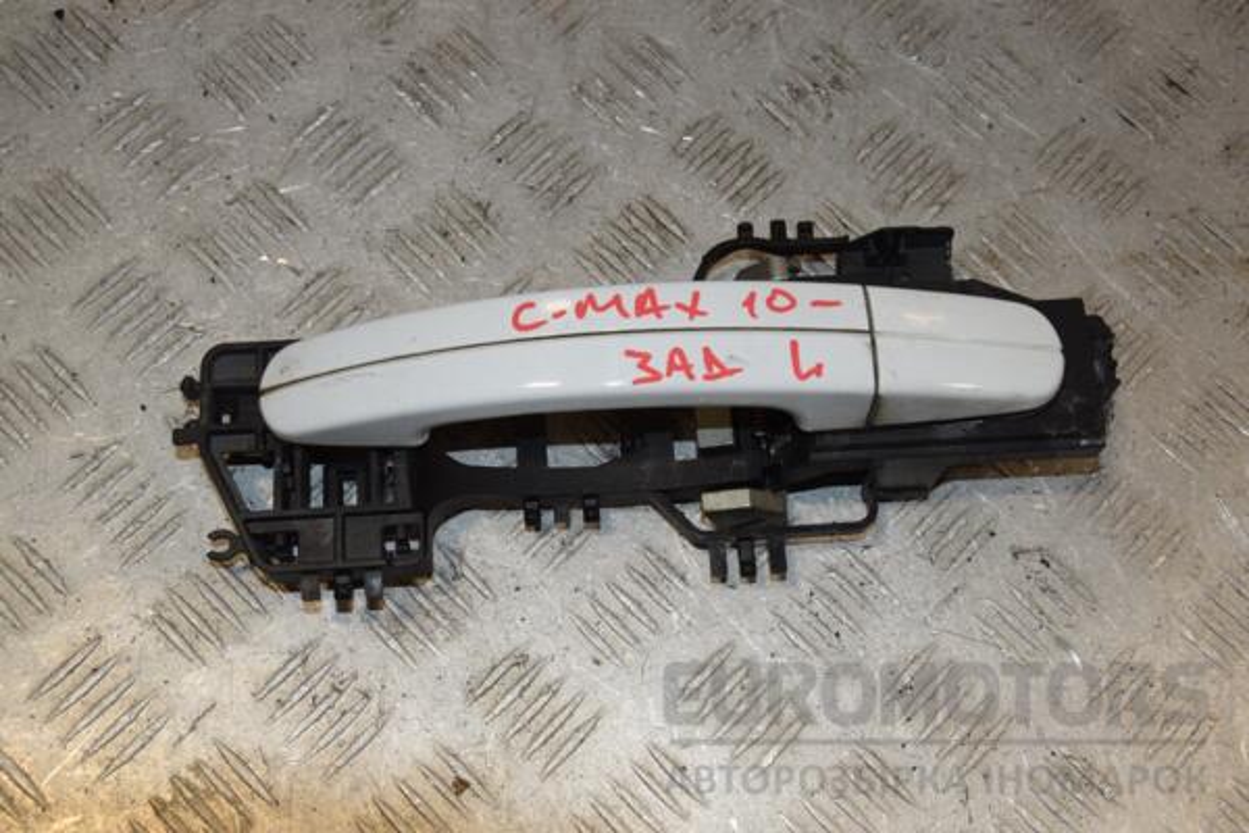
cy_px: 416
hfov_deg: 41.1
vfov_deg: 28.1
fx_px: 1665
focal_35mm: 48
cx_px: 624
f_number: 11
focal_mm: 32
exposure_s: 1/200
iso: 800
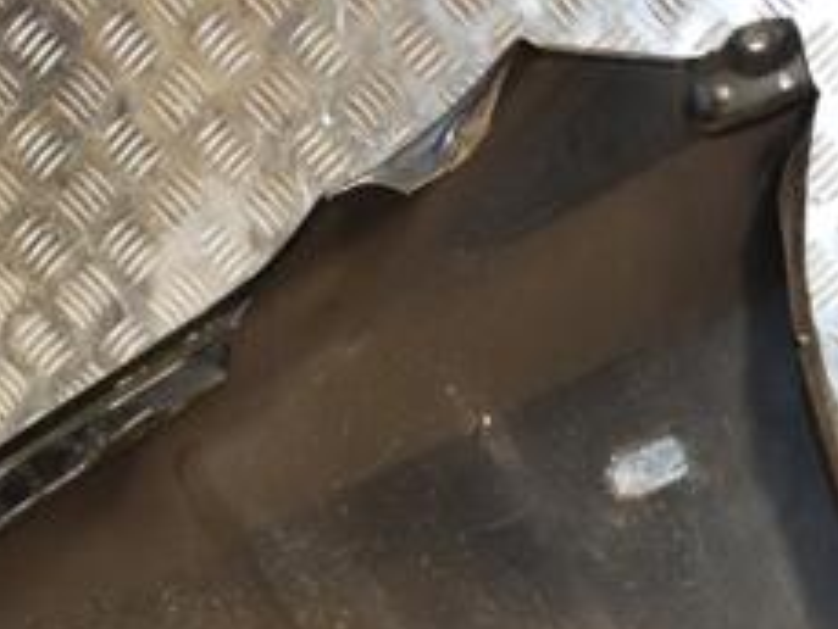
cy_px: 669
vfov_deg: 18.0
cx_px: 421
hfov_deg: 24.6
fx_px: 1920
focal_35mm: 79
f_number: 5
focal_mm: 21
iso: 800
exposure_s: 1/160
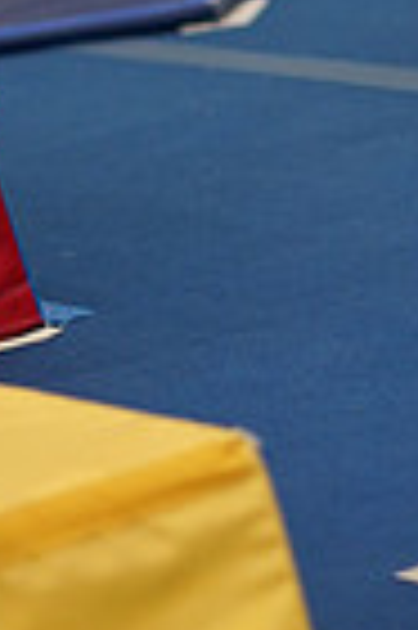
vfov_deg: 5.7
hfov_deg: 3.9
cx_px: 730
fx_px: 6163
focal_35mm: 353
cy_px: -594
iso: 800
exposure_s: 1/500
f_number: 1.4
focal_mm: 85
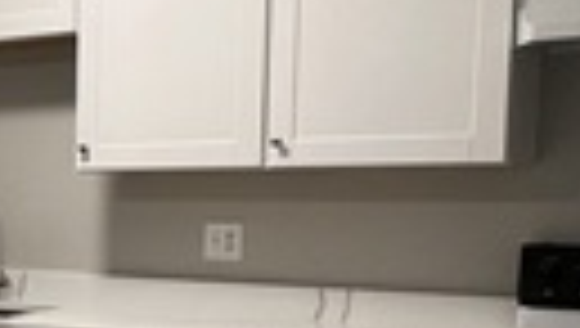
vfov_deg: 16.4
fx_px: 1124
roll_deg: +0.3
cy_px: 297
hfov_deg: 22.4
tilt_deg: -5.6
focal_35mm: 73
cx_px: -344
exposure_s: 1/60
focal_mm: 1.57
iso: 200
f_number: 1.8
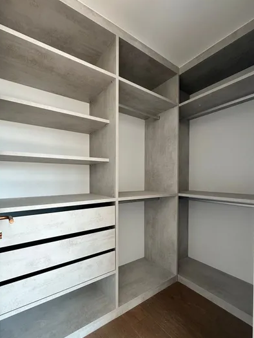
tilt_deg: -0.8
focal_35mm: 16
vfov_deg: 94.3
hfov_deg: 77.7
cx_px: 110
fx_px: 156
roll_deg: -0.2
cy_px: 182
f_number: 2.2
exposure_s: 1/99
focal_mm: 2.22
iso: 80
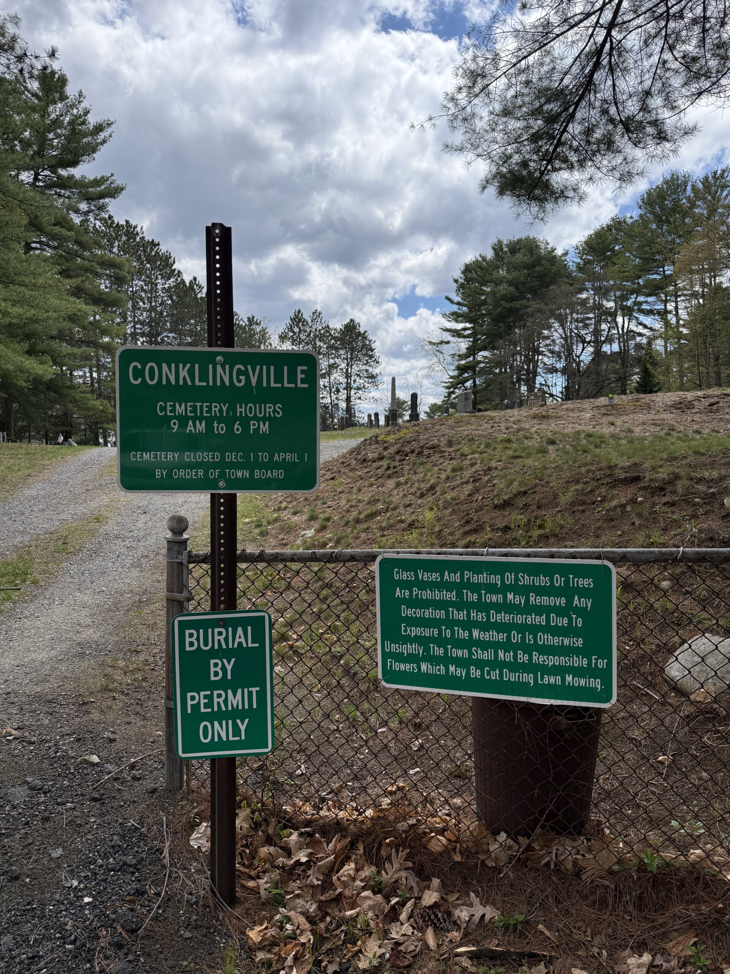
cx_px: 365
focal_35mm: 24
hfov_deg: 56.8
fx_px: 675
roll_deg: -0.6
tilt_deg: -3.1
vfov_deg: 71.6
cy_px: 487
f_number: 1.78
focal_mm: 6.76
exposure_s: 1/5714
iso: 100
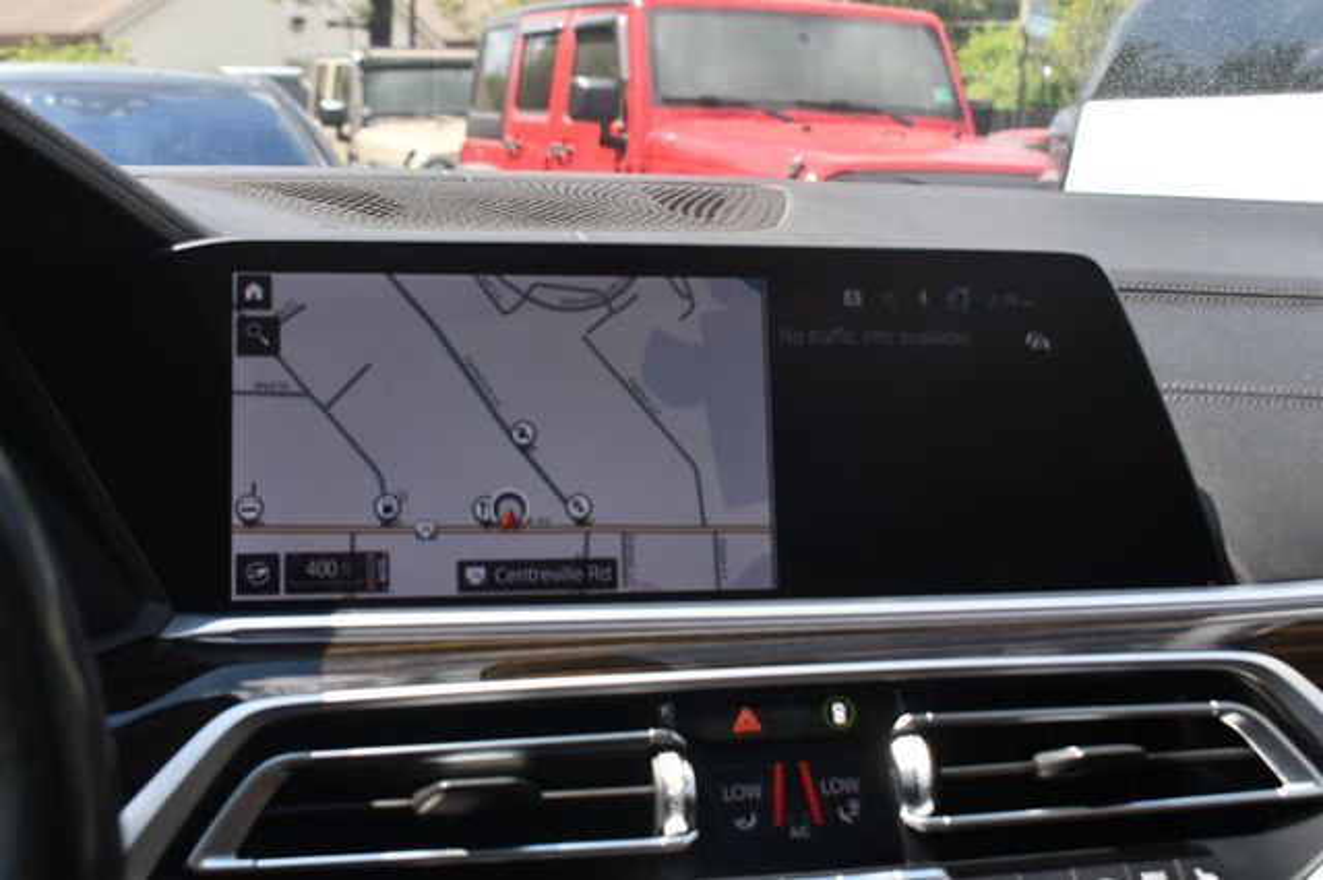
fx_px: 1653
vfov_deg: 29.8
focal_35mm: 45
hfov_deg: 43.6
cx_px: 662
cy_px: 440
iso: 200
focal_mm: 30
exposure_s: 1/250
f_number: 8
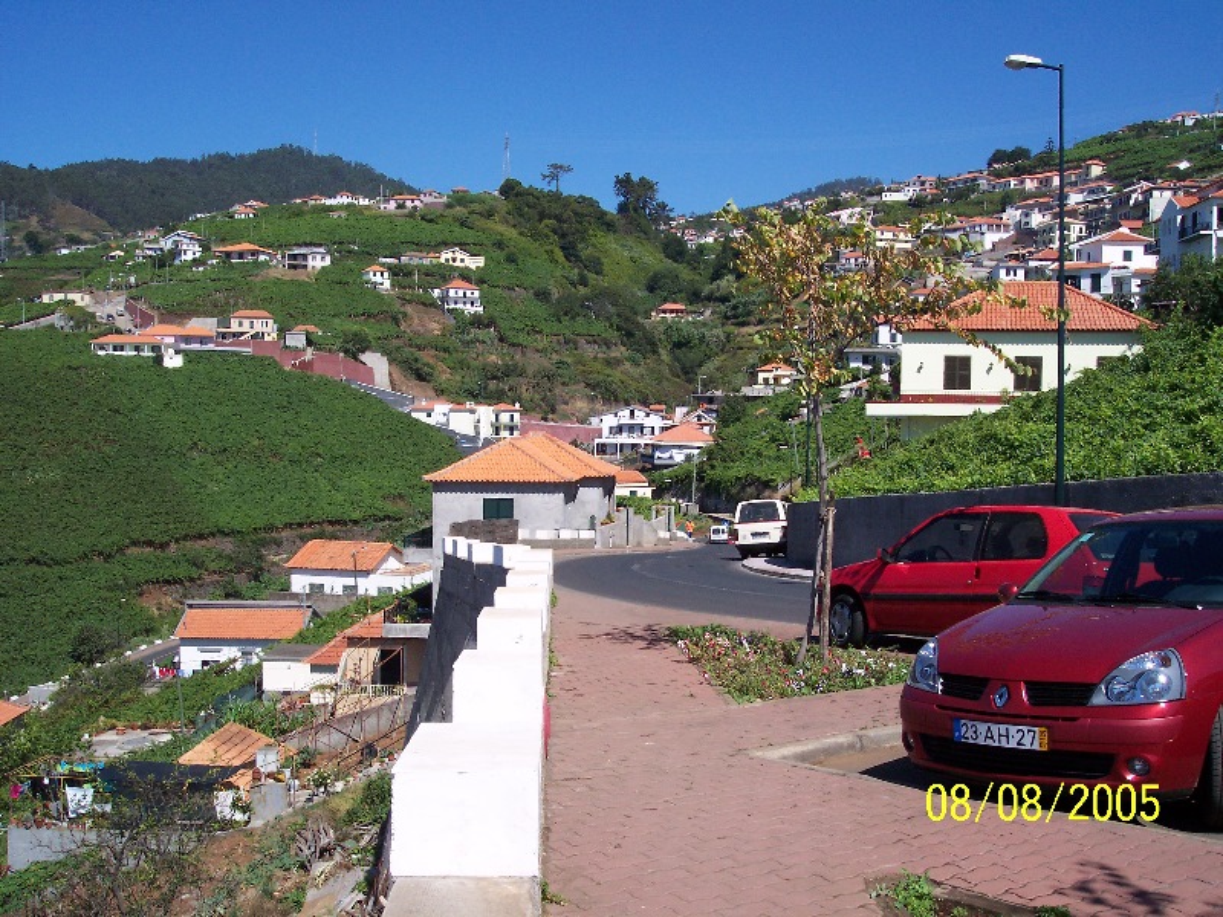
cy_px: 458
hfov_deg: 49.0
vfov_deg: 37.7
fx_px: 1343
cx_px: 612
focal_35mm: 38
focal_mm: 8
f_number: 4.8
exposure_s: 1/1000
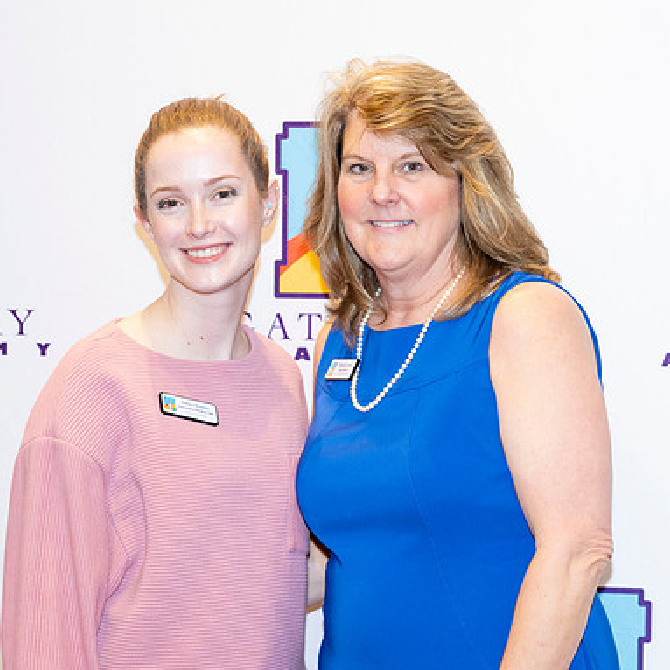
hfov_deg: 13.1
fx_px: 2912
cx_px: 353
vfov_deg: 13.1
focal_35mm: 133
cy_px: 333
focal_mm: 101
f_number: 5.6
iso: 1000
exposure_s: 1/100
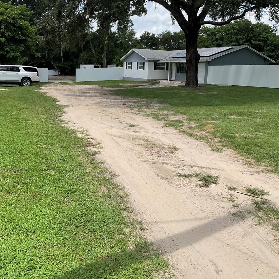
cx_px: 137
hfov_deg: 47.2
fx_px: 319
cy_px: 110
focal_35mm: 35
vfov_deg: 46.9
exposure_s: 1/1534
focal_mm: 3
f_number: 1.8
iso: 16
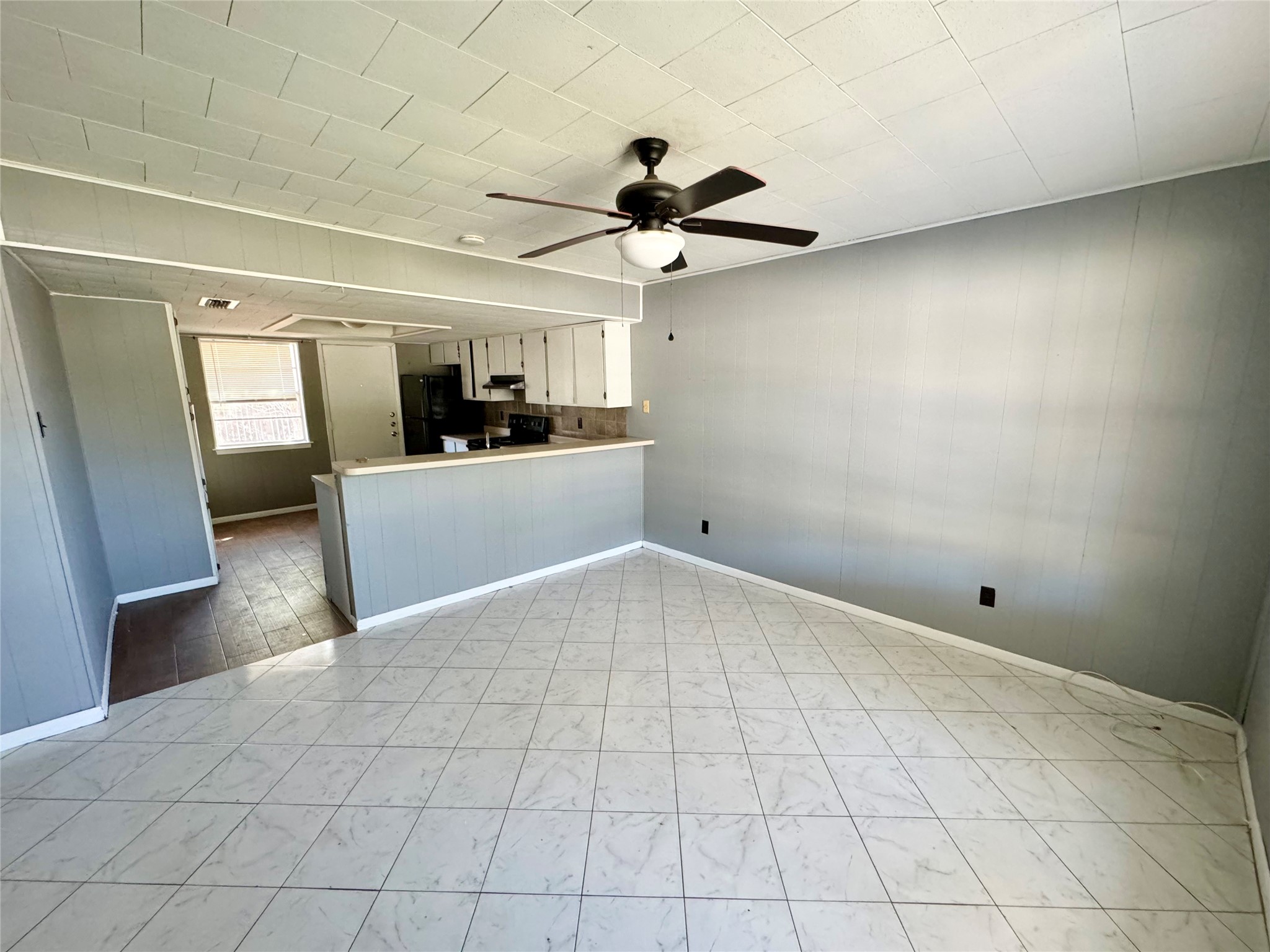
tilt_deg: -11.9
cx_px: 635
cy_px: 476
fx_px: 514
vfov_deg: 85.7
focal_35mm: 14
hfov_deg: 102.1
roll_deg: +0.2
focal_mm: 2.22
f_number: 2.2
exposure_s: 1/71
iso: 320
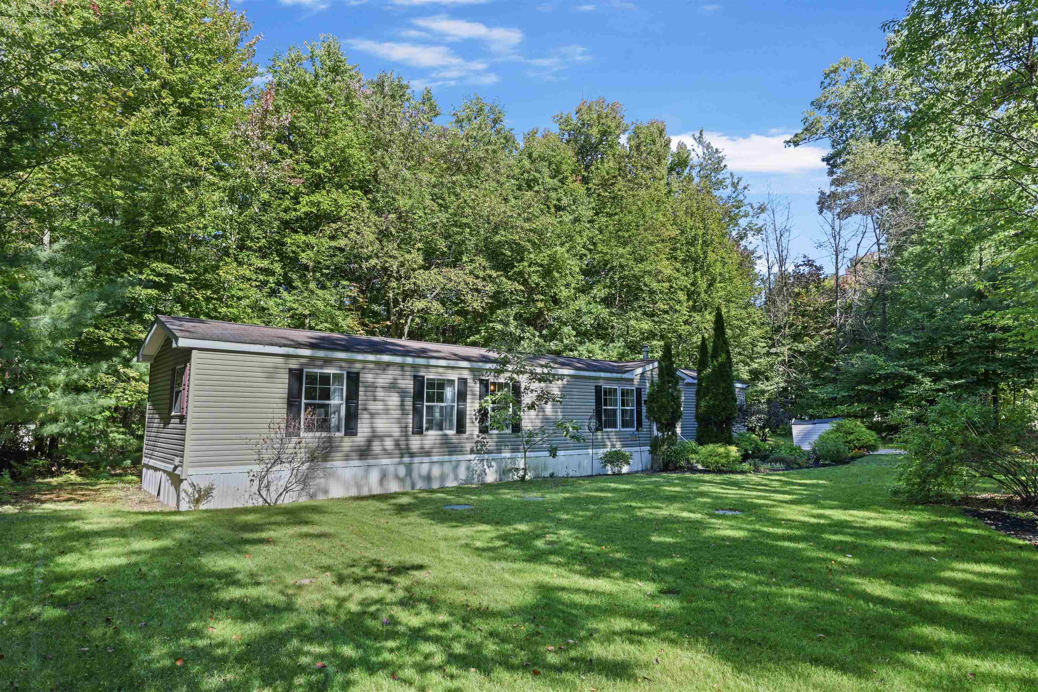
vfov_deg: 61.9
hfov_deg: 84.0
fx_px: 577
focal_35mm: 20
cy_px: 346
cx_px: 519
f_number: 14
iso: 100
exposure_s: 1/6
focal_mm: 20
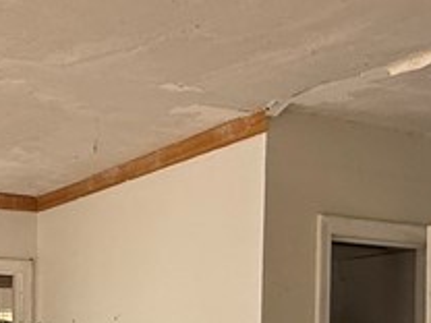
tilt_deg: -1.7
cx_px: 56
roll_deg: -0.1
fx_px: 859
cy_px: 381
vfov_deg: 20.1
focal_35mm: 69
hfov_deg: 27.3
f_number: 2.2
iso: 200
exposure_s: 1/99
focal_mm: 2.22
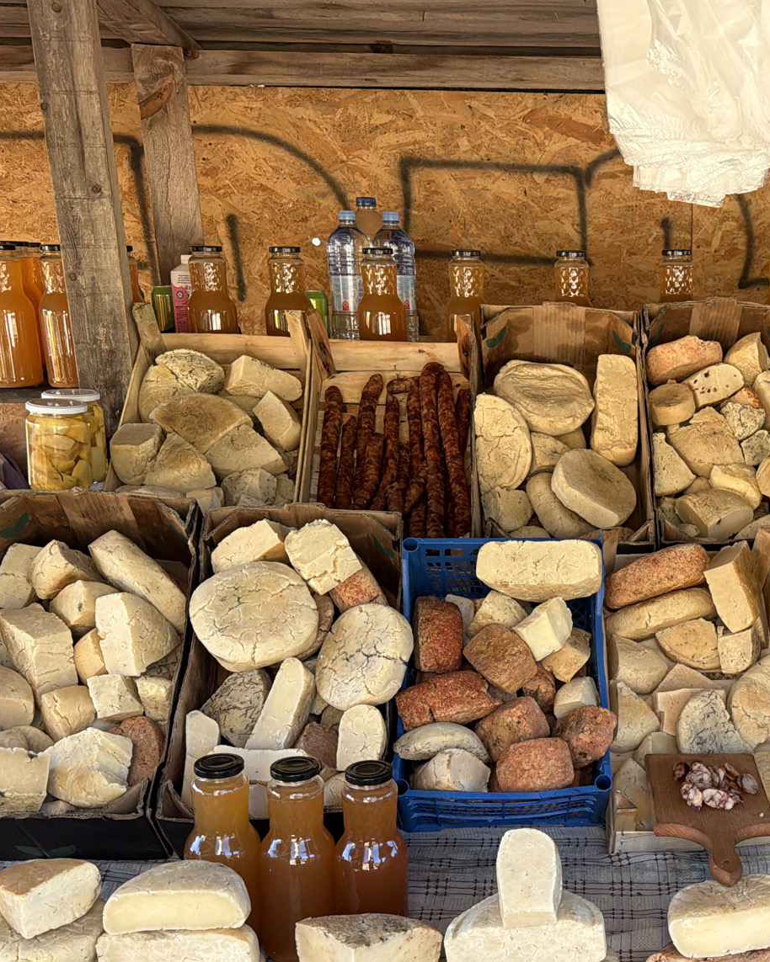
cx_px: 646
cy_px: 625
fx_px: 1168
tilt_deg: -19.2
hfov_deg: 35.0
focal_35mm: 41
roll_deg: -1.1
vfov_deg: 44.3
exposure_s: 1/632
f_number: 1.78
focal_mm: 6.76
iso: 250
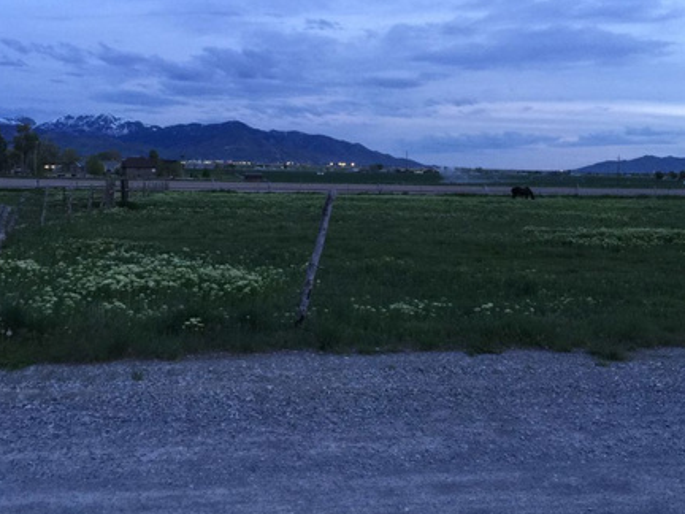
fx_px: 851
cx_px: 363
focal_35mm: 43
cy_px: 195
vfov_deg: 33.4
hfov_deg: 43.8
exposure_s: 1/15
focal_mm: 4.15
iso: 80
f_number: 2.2
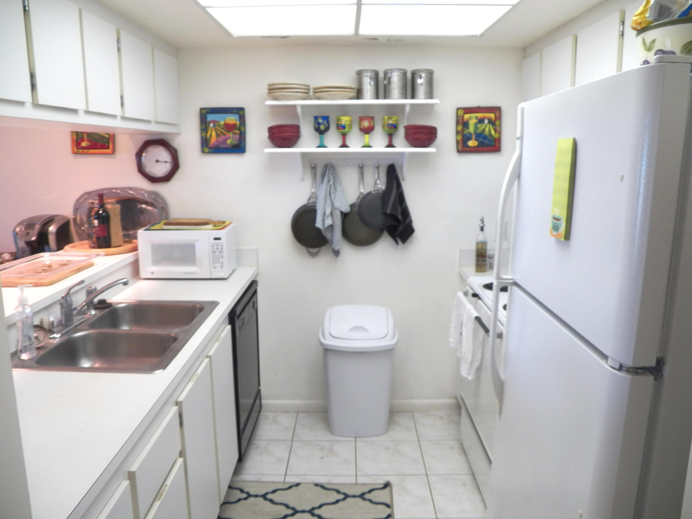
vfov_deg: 49.7
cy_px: 260
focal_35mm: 28
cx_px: 346
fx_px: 560
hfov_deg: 63.4
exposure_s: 1/30
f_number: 2.8
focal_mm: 4.9
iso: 125
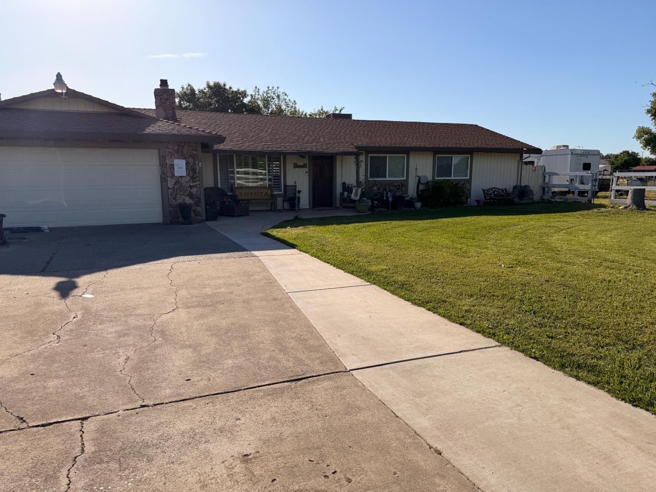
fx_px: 455
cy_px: 246
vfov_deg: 56.8
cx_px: 328
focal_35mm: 24
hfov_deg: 71.6
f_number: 1.78
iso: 80
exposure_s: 1/6173
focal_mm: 6.76
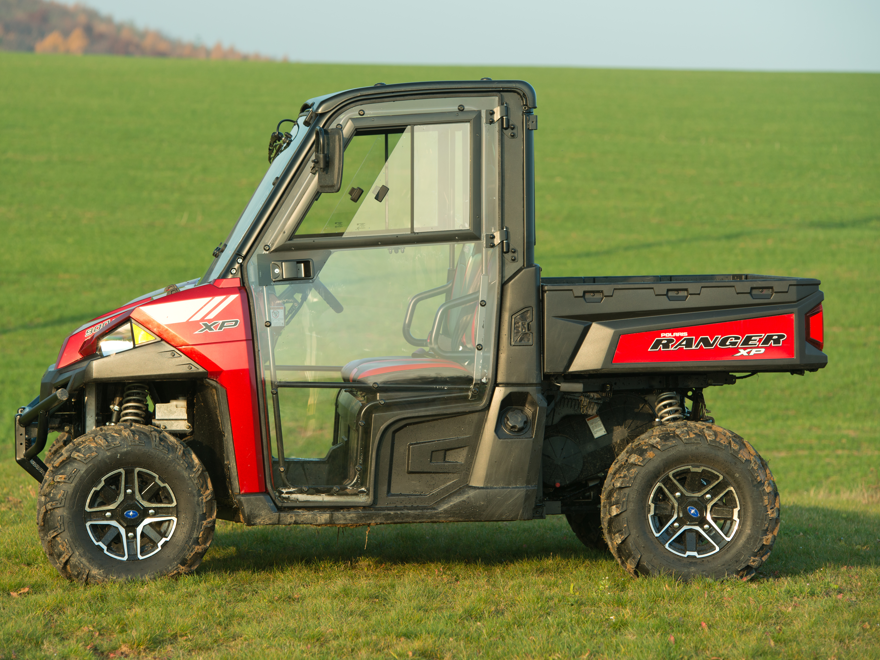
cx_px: 403
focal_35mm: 160
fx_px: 4068
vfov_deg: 9.3
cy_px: 336
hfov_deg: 12.3
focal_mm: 140
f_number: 5
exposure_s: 1/100
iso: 250
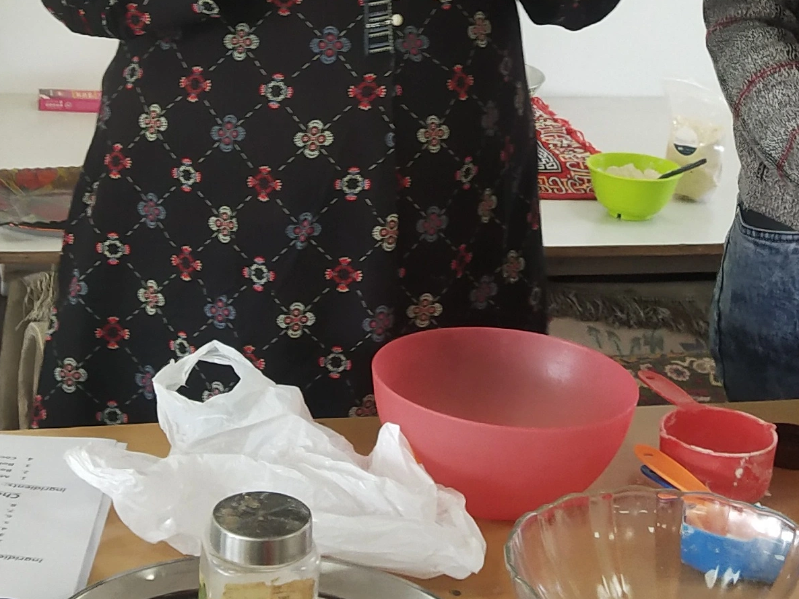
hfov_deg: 19.3
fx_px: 2354
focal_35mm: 102
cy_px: -26
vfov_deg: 14.2
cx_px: 392
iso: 105
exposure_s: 1/100
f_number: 1.8
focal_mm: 3.95
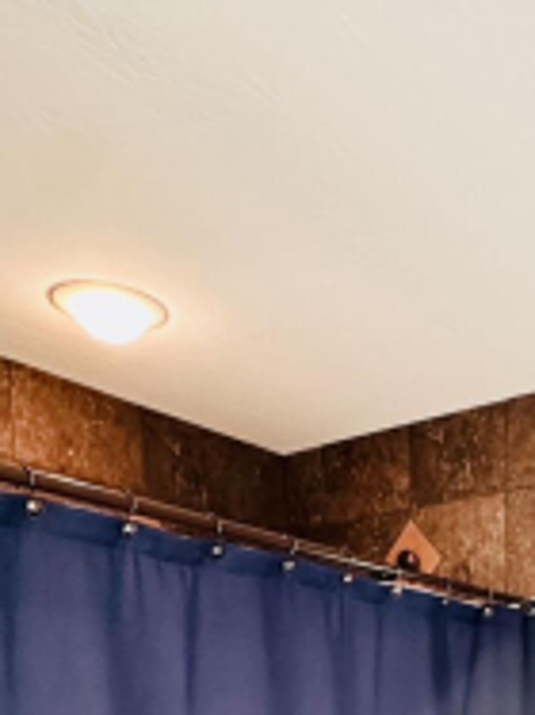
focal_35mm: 50
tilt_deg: -6.5
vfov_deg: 30.2
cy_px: 931
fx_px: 1032
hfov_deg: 26.5
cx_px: 604
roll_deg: -0.6
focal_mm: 2.22
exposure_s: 1/60
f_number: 2.2
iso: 320
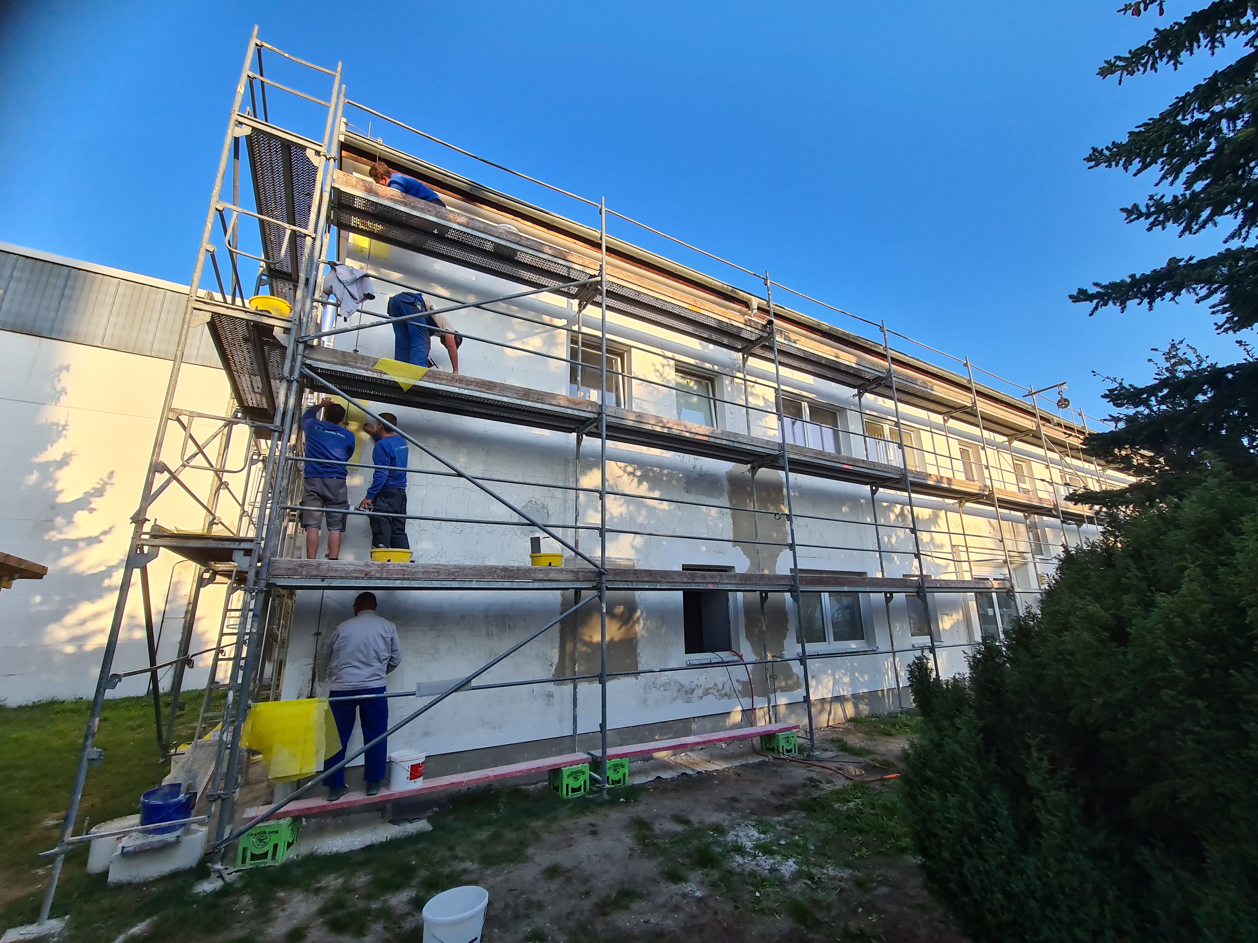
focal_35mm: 13
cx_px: 629
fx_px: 472
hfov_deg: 106.2
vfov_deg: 89.9
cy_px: 472
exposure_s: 1/491
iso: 50
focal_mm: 2.2
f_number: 2.2
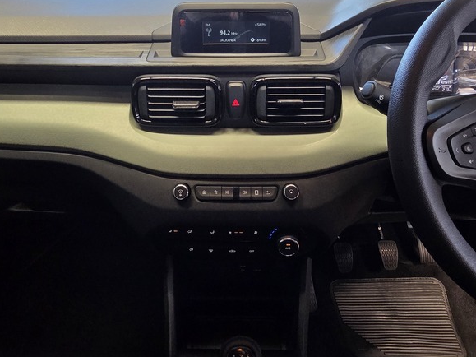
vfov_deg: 56.7
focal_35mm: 23
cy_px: 101
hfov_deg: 73.9
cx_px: 240
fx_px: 316
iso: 200
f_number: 2.2
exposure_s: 1/100
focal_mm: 2.2
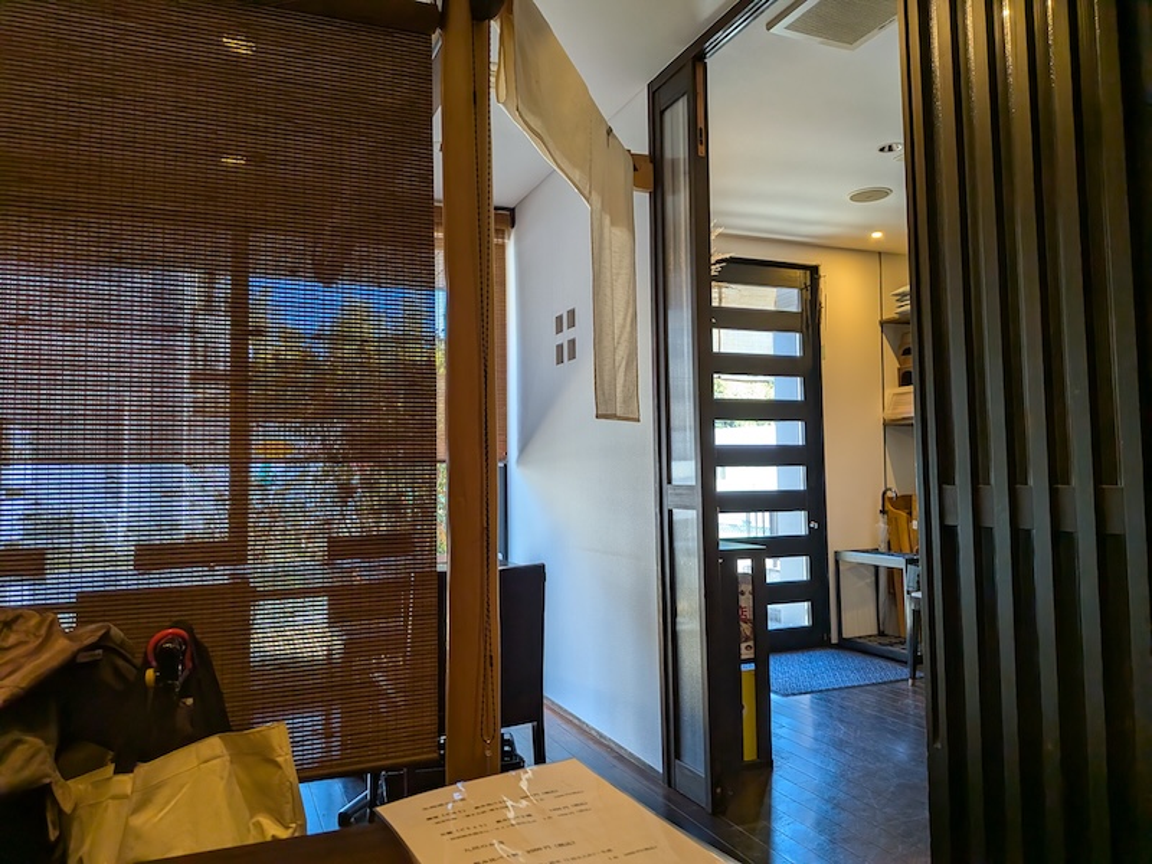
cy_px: 432
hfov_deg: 71.6
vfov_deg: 56.8
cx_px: 576
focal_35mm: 24
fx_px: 799
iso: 61
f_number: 1.7
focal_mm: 4.53
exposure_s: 1/100
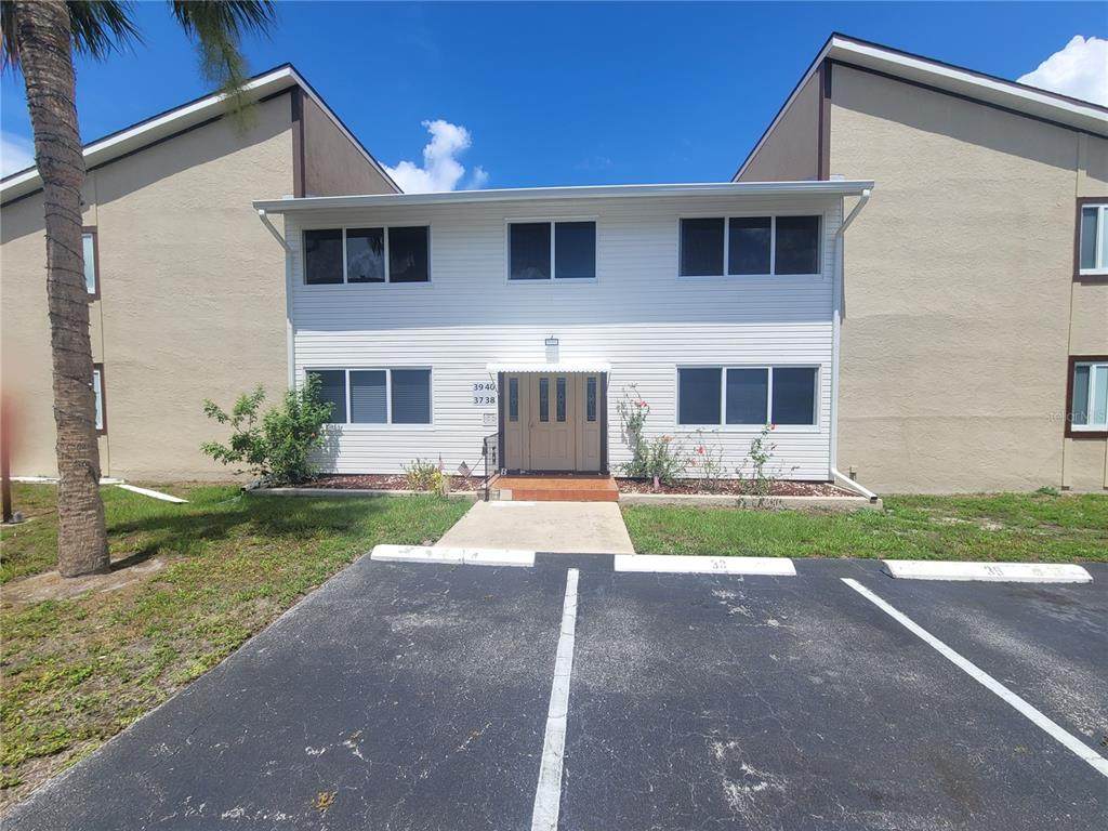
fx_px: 416
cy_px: 416
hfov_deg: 106.2
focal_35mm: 13
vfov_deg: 89.9
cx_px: 554
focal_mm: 2.2
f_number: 2.2
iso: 50
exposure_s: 1/2321
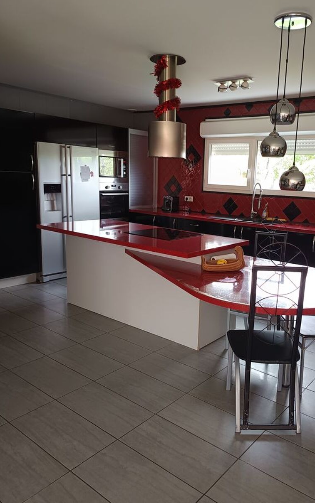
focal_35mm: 28
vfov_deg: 66.5
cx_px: 204
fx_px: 385
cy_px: 251
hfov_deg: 44.0
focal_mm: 5.31
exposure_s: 1/50
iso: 617
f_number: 1.7
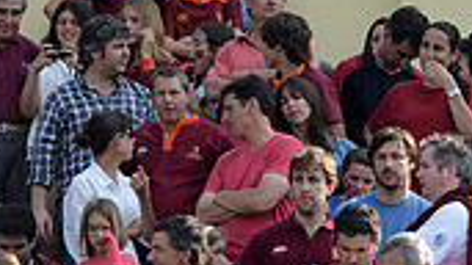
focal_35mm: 604
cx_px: 491
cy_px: -208
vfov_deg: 2.0
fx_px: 7556
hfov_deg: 3.6
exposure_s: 1/500
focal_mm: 170
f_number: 4.5
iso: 250
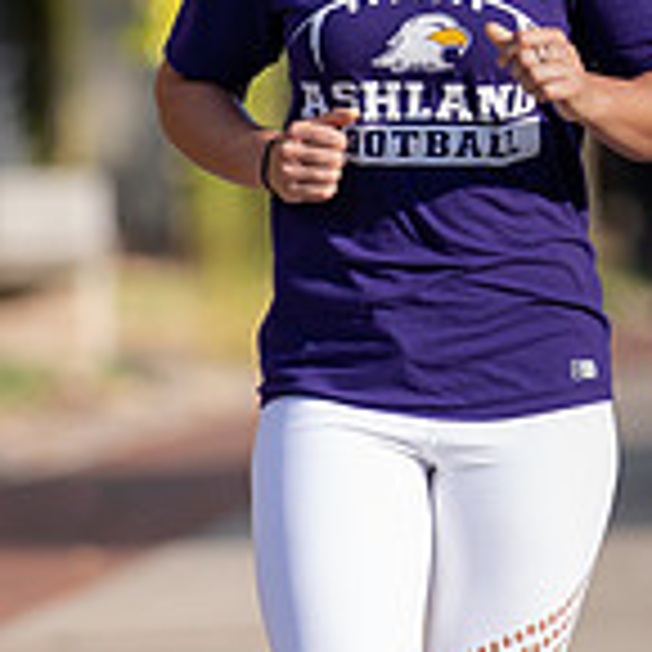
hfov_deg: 1.7
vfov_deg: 1.7
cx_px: 904
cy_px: 7
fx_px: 21715
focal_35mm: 1019
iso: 200
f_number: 4.5
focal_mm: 300
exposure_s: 1/500
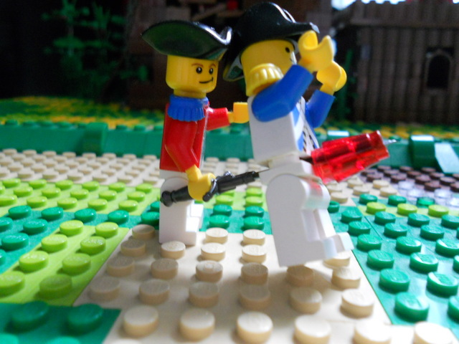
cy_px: 172
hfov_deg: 56.8
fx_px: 424
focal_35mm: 32
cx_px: 230
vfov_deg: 44.2
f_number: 3.5
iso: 400
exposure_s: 1/15
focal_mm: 5.8
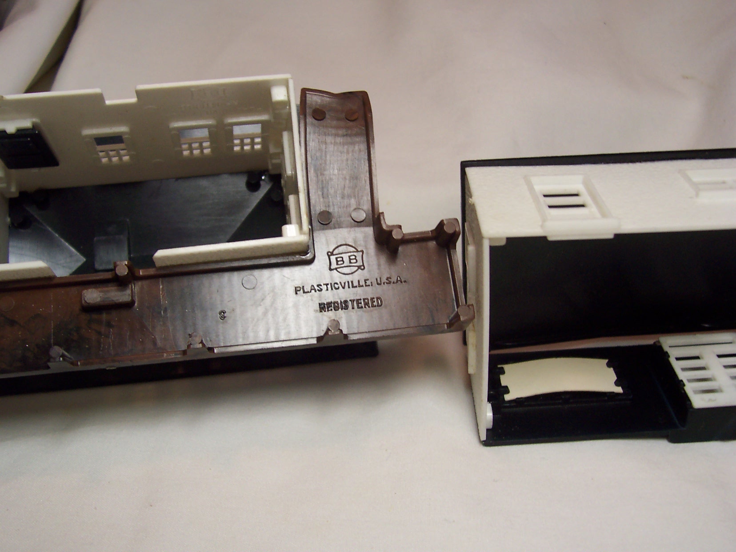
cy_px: 276
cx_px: 368
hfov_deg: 50.1
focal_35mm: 37
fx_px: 787
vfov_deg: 38.7
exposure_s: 1/45
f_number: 2.8
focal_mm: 5.6
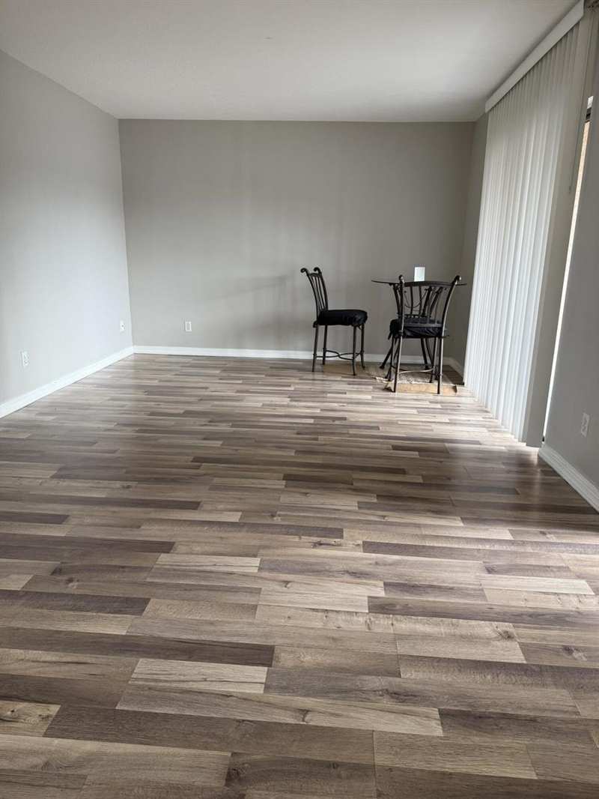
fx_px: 554
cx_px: 300
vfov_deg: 71.6
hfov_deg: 56.8
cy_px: 400
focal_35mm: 24
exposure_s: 1/120
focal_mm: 6.76
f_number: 1.78
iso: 200
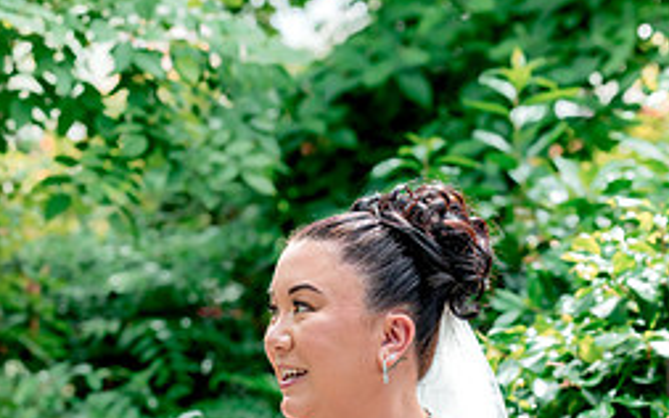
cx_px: 331
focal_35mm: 127
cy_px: 407
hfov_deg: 16.4
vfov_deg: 10.2
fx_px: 2315
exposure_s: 1/640
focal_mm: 70
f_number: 3.5
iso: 640
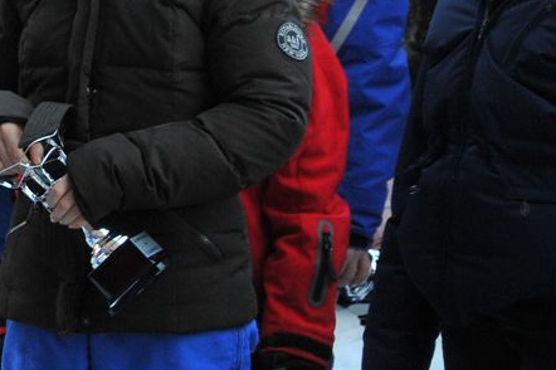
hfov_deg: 5.8
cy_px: 87
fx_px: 5445
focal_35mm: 353
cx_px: -416
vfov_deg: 3.9
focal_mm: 65
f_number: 6.3
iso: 640
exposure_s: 1/60
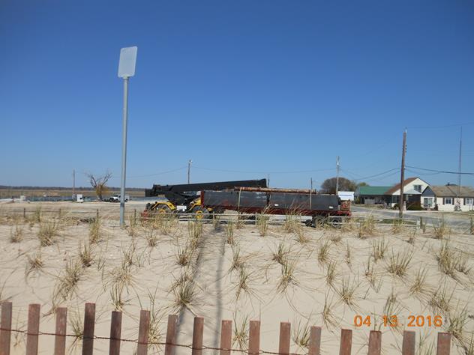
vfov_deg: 54.9
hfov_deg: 69.4
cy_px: 178
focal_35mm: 25
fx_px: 342
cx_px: 237
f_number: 10.2
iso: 80
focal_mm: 4.5
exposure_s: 1/250
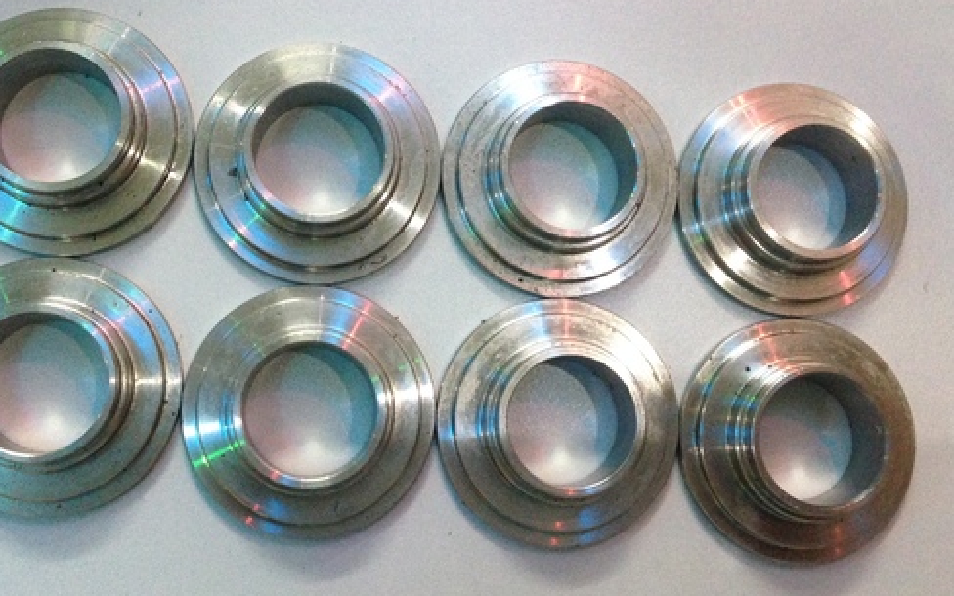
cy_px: 297
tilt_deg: -83.9
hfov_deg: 46.1
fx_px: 1118
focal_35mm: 43
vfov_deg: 29.9
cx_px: 422
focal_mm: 4.12
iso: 320
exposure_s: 1/20
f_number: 2.4
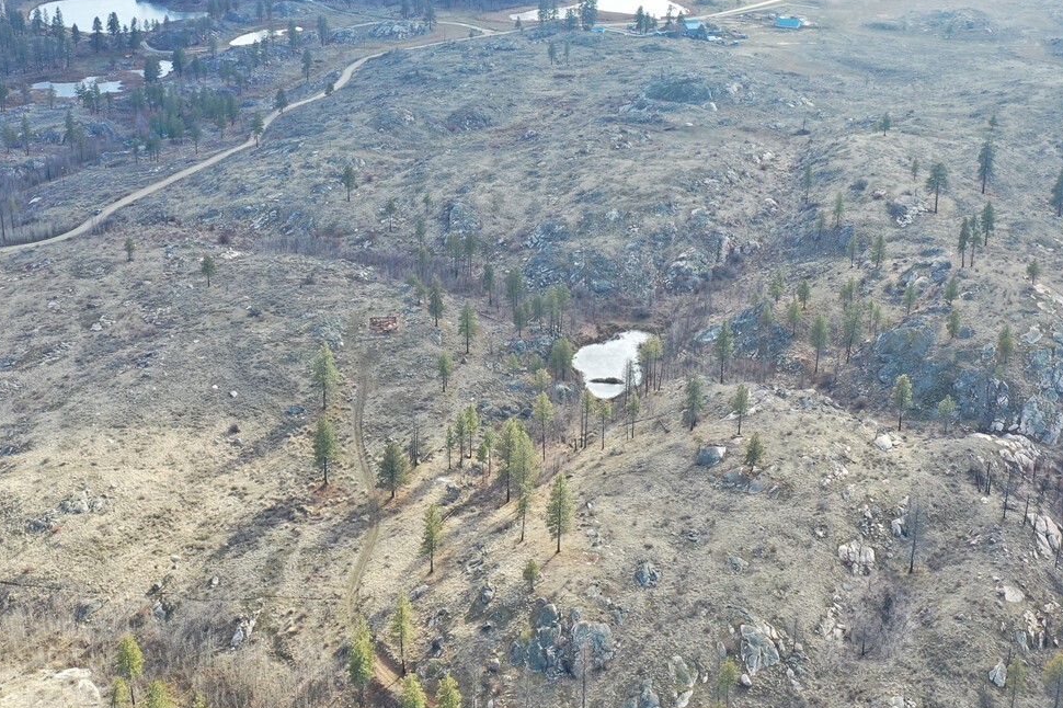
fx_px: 1446
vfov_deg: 27.3
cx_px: 623
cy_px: 216
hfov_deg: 40.2
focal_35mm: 49
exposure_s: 1/160
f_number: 4.5
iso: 100
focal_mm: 10.26
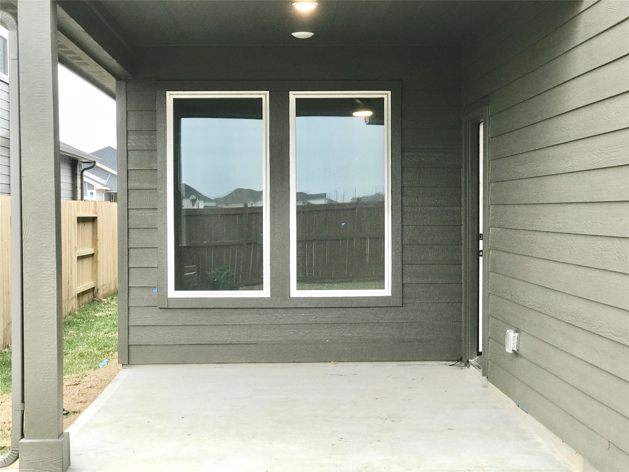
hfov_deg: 33.8
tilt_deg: -0.6
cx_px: 314
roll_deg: +1.0
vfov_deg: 25.7
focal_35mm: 57
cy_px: 236
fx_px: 1036
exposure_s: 1/60
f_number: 2.8
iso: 40
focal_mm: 6.6
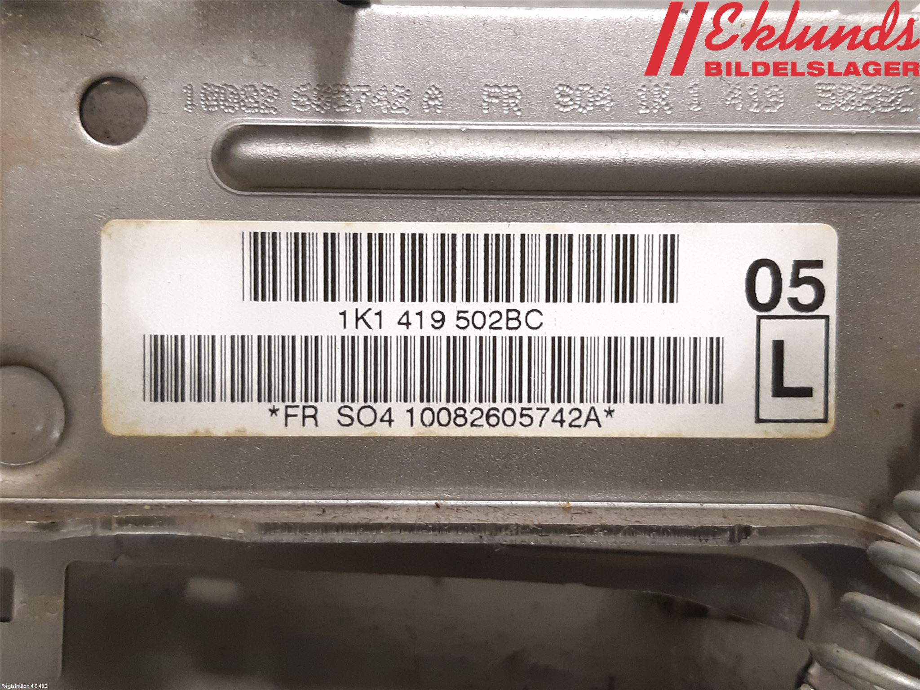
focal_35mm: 26
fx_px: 691
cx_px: 460
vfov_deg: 53.1
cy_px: 345
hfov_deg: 67.3
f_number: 1.7
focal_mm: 3.93
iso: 250
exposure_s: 1/33
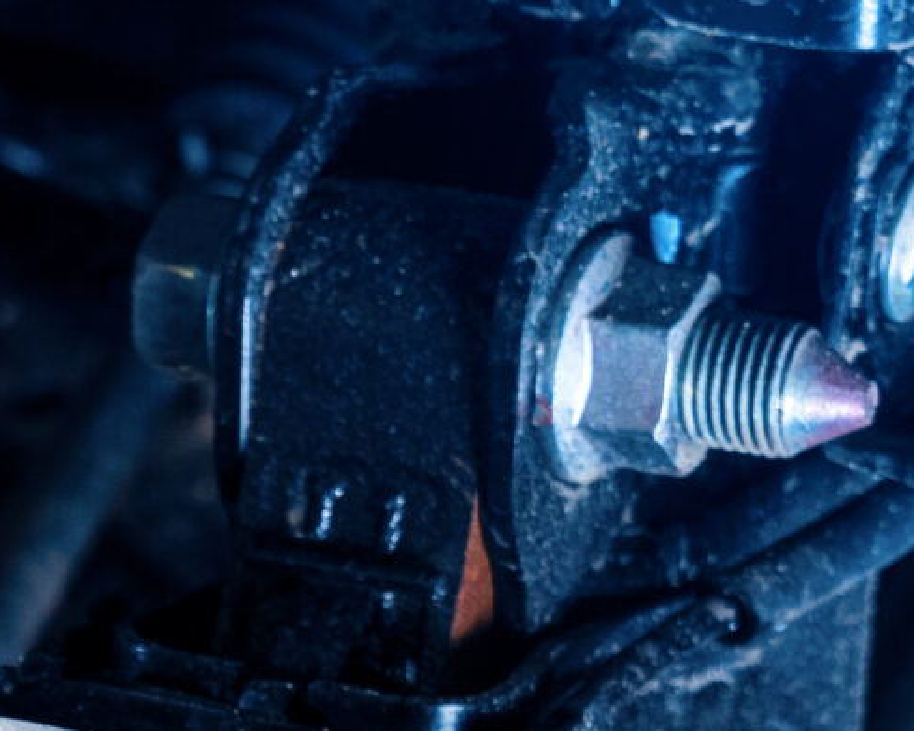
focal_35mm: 177
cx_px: -320
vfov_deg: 8.5
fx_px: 4787
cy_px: 1216
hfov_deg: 10.6
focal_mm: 24
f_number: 5
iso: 160
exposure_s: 1/160
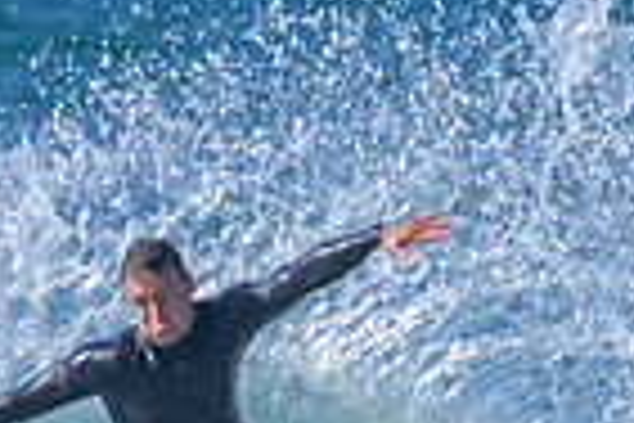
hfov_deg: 0.6
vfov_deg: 0.4
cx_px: 315
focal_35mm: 3294
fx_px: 58006
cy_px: 511
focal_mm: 800
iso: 1250
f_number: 11
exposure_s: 1/2000
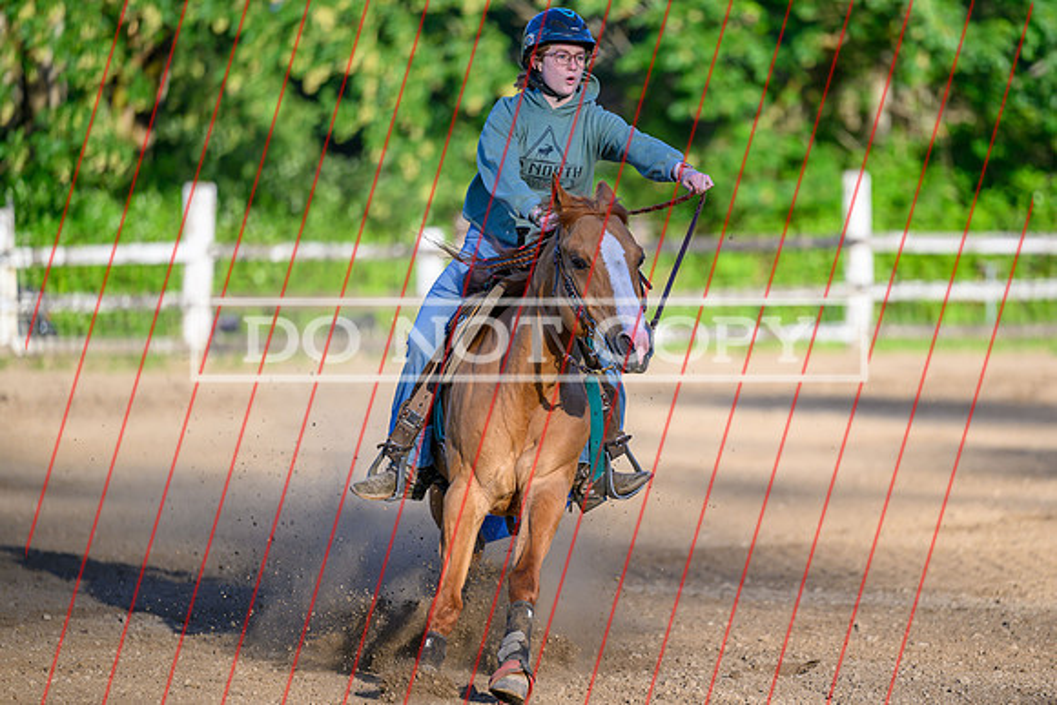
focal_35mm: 217
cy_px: 353
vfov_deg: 6.3
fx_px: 6379
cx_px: 602
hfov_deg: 9.5
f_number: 2.8
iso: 280
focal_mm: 190
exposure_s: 1/2500
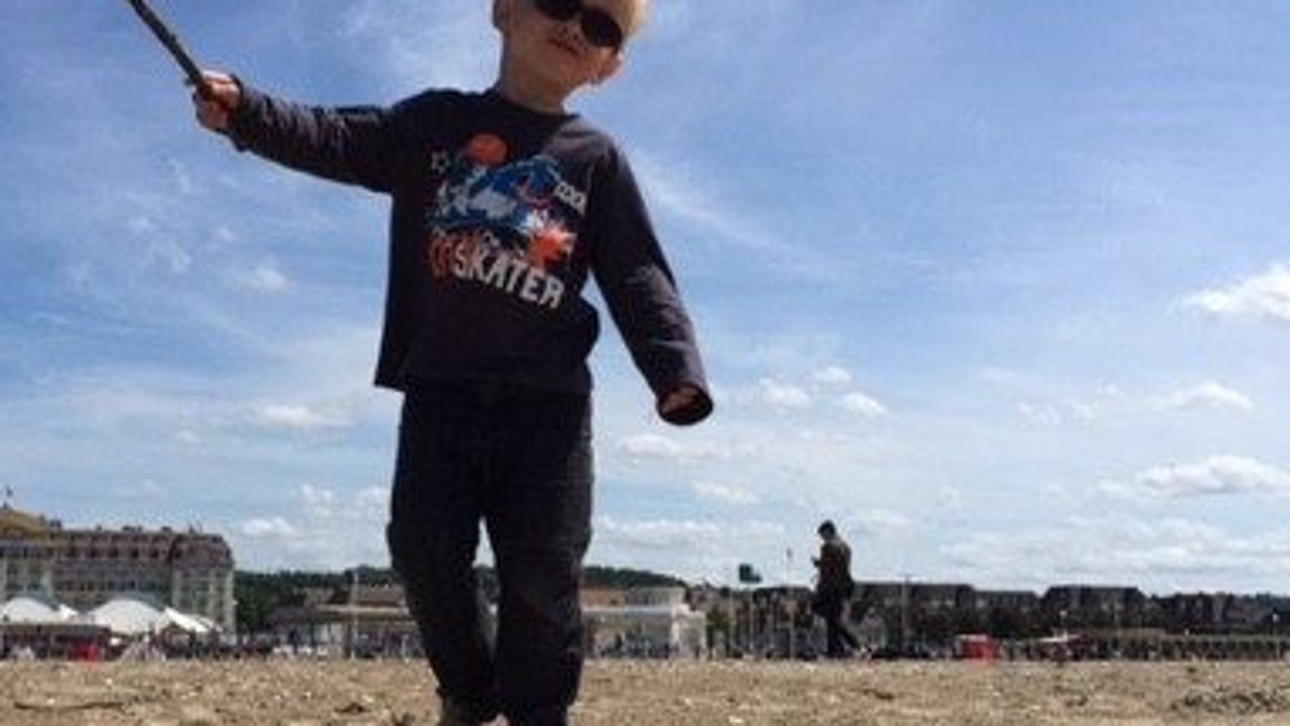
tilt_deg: +7.9
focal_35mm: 53
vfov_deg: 22.6
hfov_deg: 38.9
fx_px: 1813
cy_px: 402
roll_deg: -0.7
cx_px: 476
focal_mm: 4.15
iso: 32
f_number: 2.2
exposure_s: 1/3968
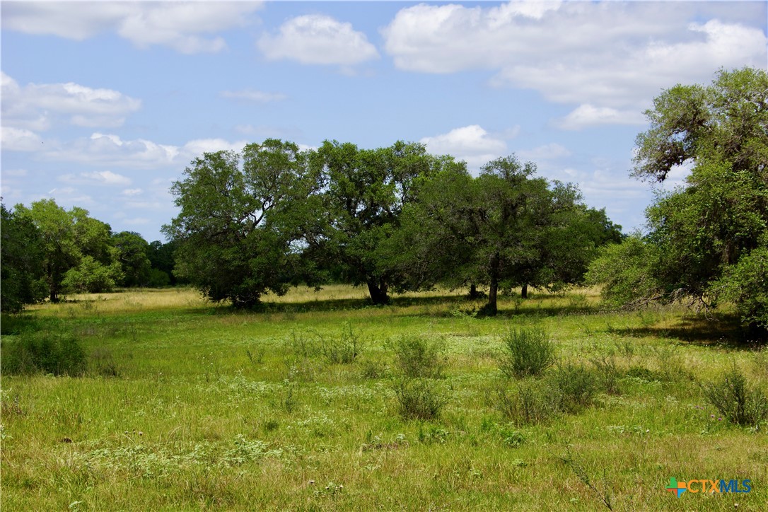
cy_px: 256
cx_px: 384
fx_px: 1440
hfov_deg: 29.9
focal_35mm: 68
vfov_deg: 20.2
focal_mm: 45
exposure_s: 1/125
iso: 100
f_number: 13
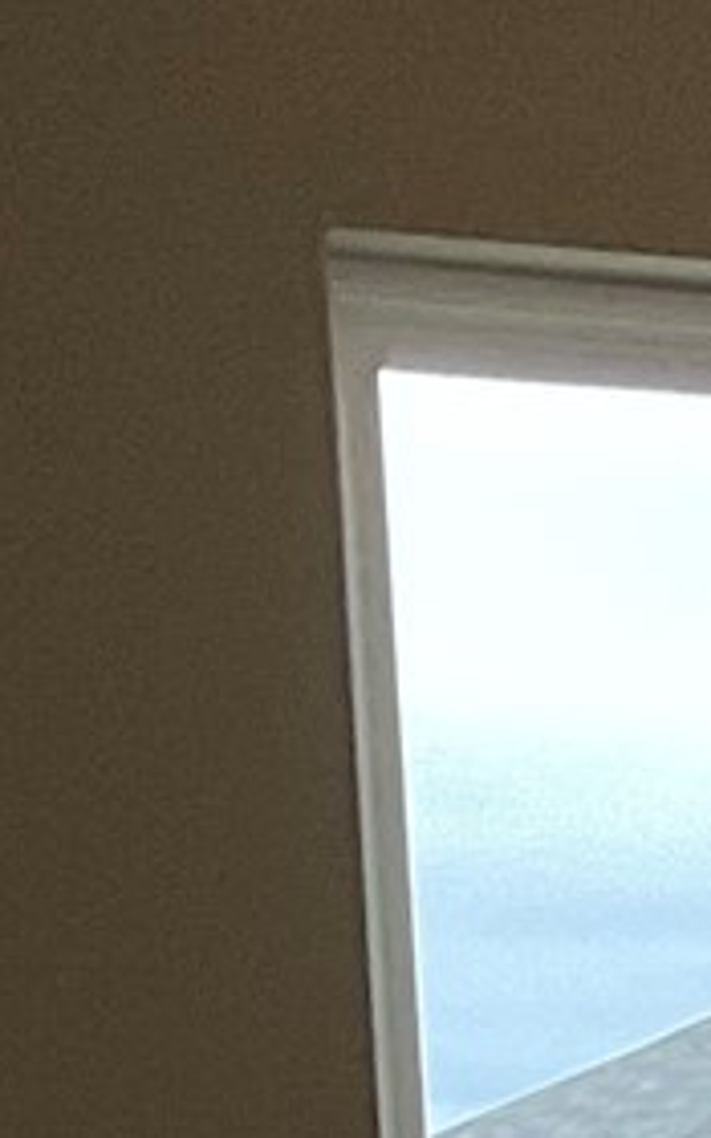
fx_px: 6542
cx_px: 3730
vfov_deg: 9.4
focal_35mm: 211
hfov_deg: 4.9
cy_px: 2134
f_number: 1.8
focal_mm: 3
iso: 64
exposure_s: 1/120
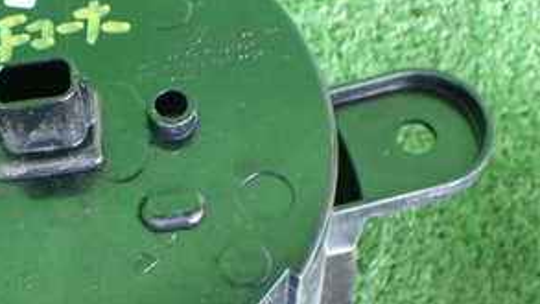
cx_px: 46
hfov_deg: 30.0
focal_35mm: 67
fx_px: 960
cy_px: 249
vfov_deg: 17.8
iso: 800
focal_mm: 5.4
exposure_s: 1/40
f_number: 2.3
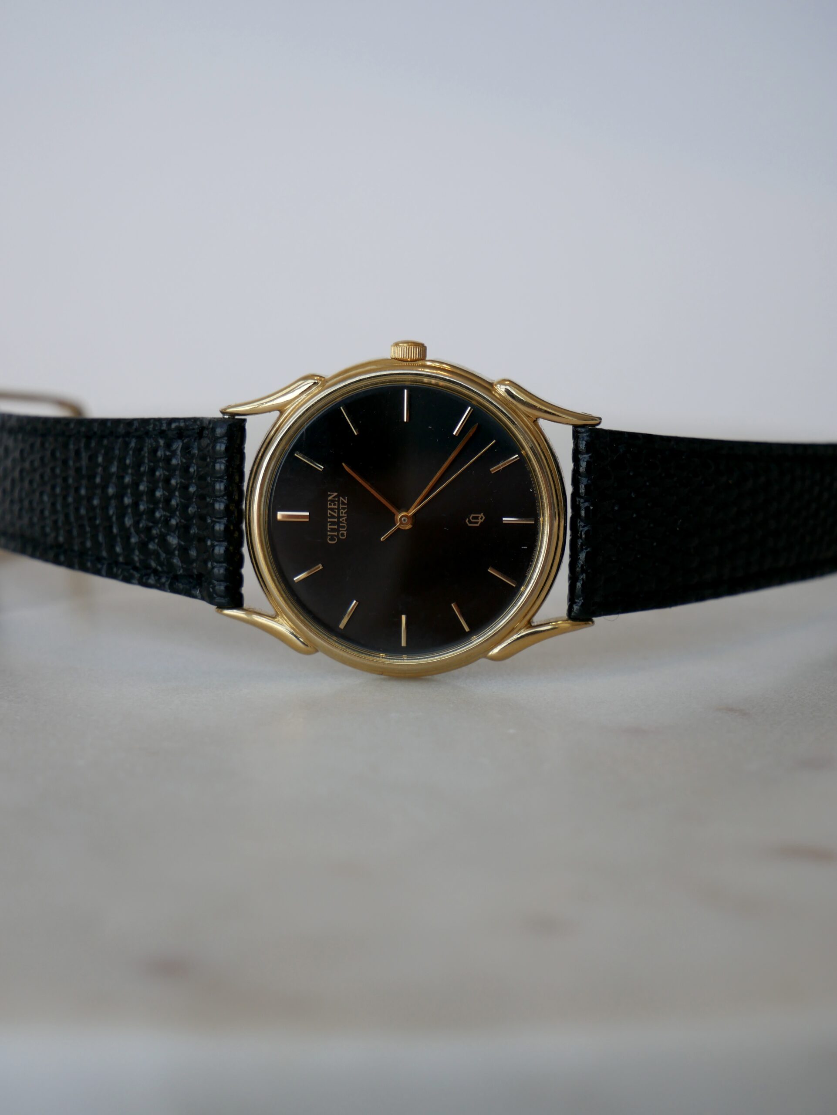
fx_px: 2577
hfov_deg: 18.4
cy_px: 558
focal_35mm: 80
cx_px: 418
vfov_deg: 24.4
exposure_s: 1/125
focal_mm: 40
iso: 200
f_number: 5.5
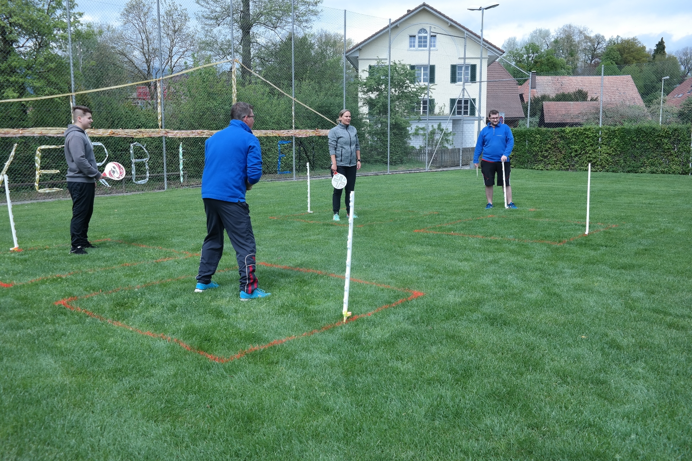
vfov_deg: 40.0
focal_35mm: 33
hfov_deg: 57.2
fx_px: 634
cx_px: 346
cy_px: 230
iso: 100
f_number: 6.3
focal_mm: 22
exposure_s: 1/250
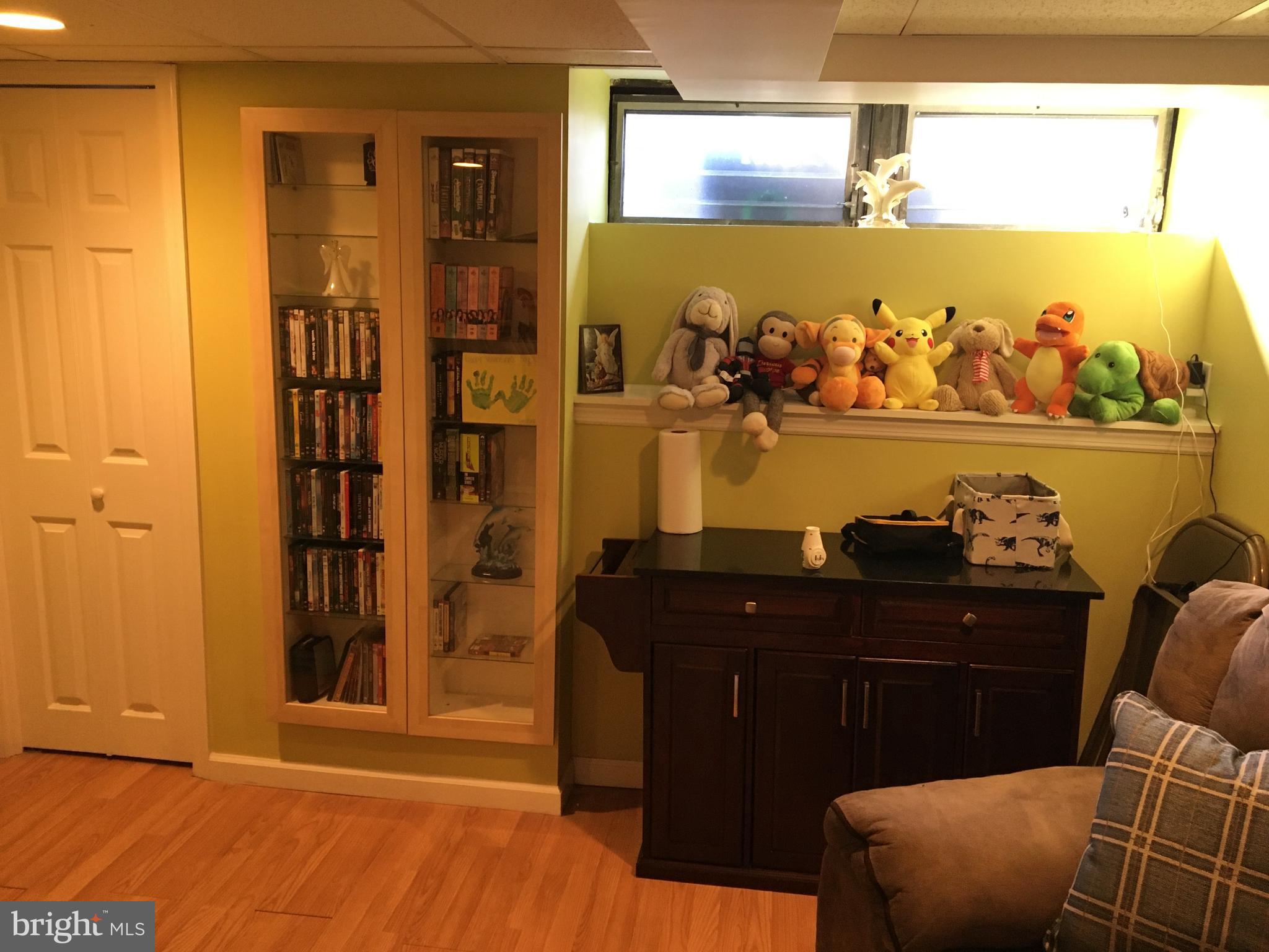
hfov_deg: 61.7
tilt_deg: -11.5
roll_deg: -1.6
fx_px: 1063
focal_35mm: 29
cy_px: 476
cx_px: 634
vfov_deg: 48.2
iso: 125
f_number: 2.2
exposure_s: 1/30
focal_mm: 4.15
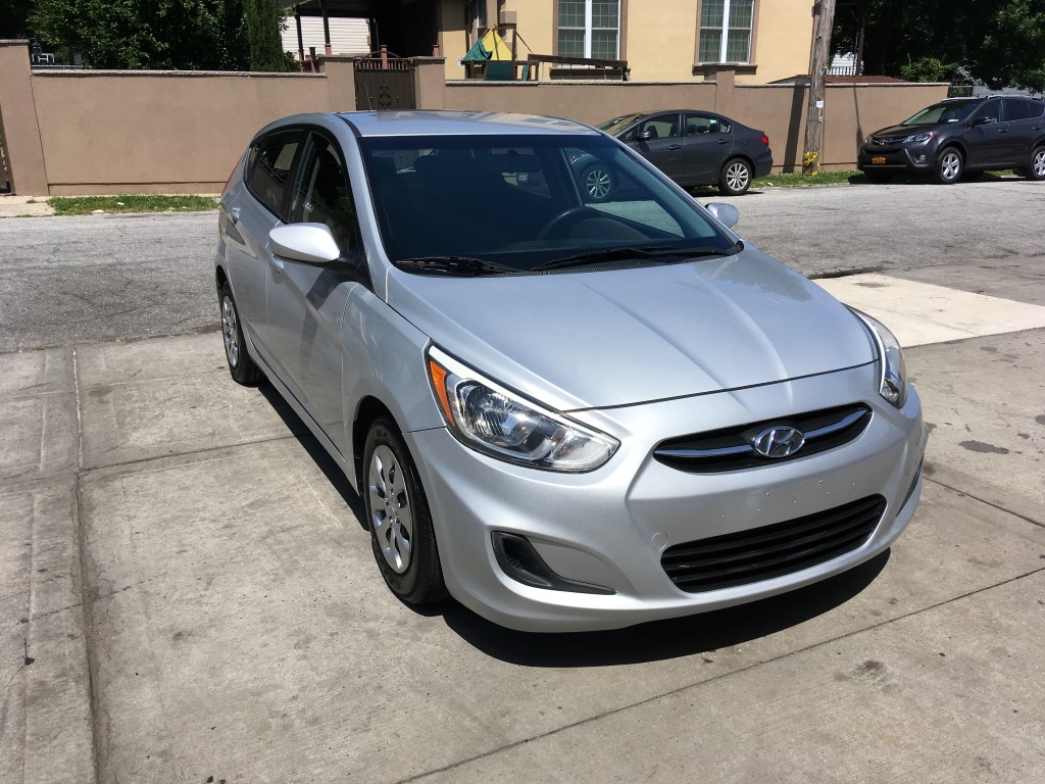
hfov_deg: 61.7
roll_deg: +1.8
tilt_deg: -17.7
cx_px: 522
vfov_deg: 48.2
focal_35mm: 29
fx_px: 875
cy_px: 392
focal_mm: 4.15
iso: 25
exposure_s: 1/2481
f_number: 2.2
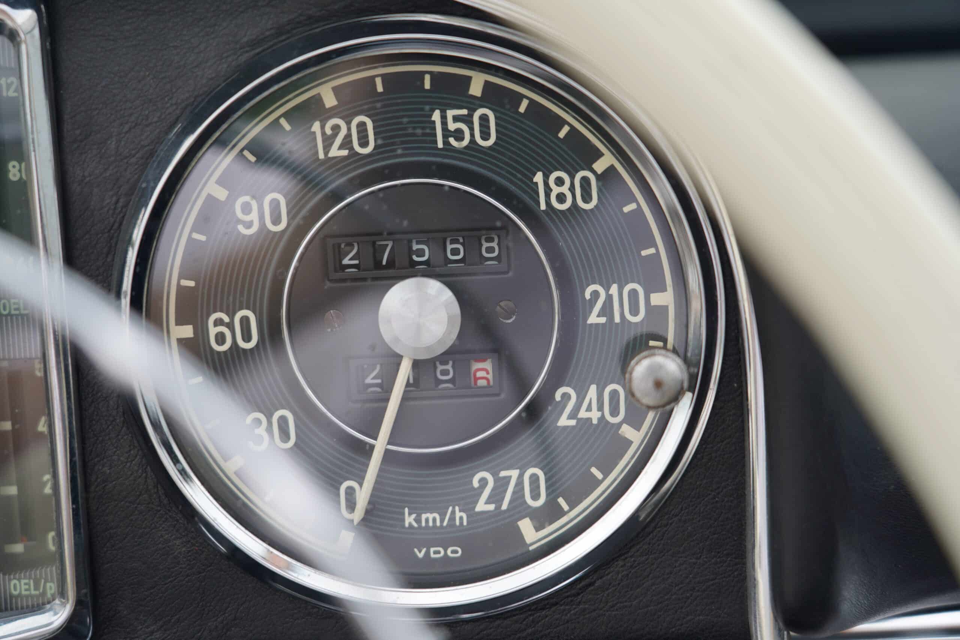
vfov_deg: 20.9
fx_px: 1733
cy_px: 320
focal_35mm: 65
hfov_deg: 31.0
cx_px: 480
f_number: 4.5
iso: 100
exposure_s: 1/100
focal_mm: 65
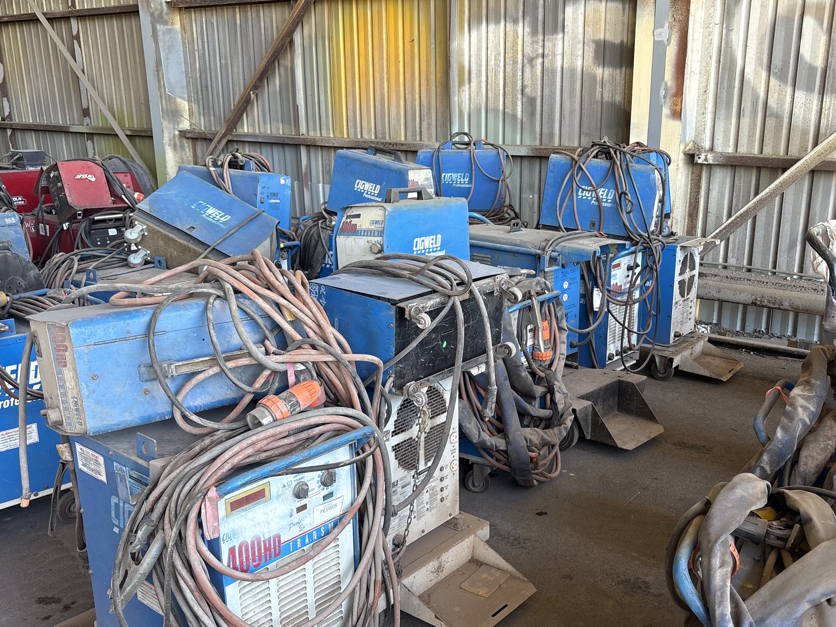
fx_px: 845
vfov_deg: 40.7
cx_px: 461
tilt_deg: -14.5
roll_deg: +1.0
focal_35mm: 35
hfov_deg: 52.5
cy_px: 338
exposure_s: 1/121
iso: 80
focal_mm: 5.96
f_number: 1.6
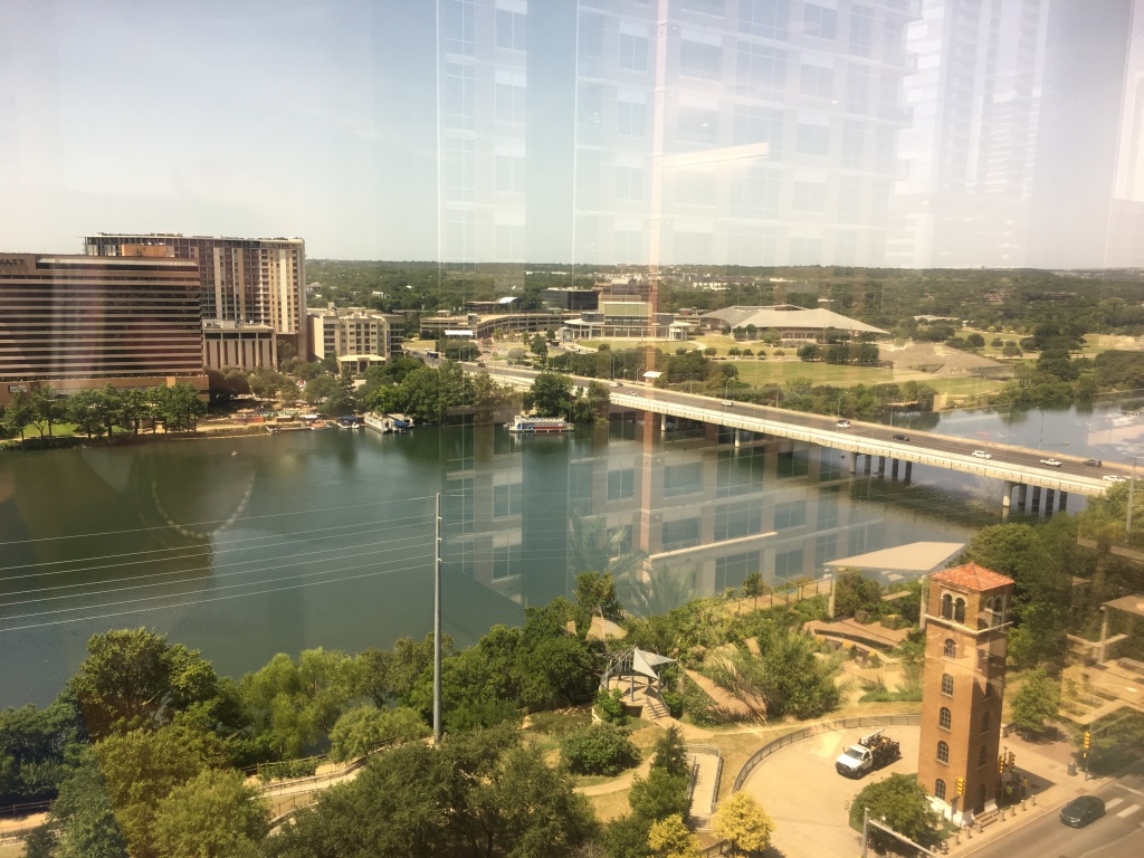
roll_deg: -1.0
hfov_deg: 61.7
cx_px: 572
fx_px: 958
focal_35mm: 29
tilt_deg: -9.7
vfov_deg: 48.2
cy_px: 429
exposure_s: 1/120
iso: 25
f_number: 2.2
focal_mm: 4.15
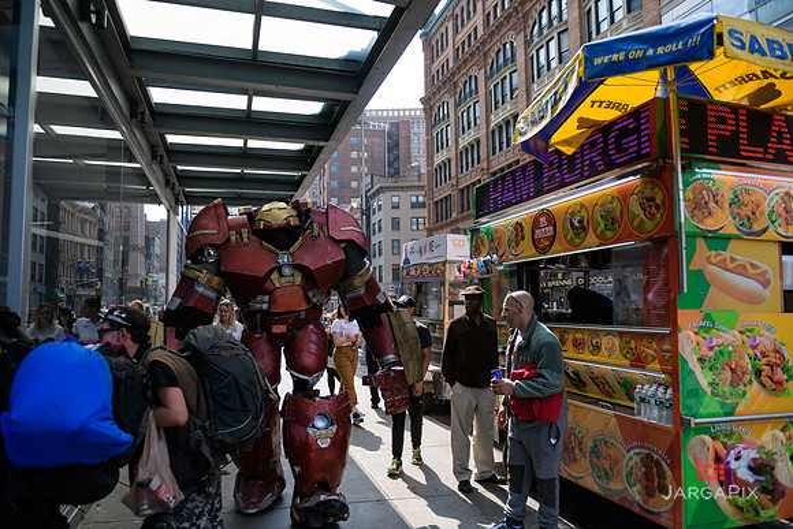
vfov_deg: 53.2
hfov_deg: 73.7
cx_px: 396
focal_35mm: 24
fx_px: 529
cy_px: 264
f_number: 3.2
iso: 200
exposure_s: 1/2000
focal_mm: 24
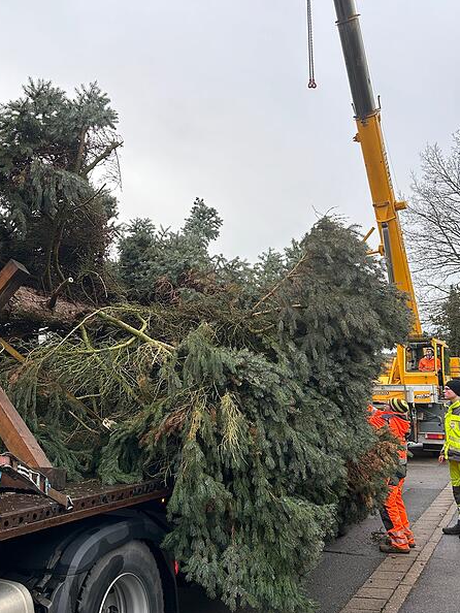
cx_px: 117
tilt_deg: +7.8
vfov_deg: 52.6
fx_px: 620
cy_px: 309
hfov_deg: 39.6
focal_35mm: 35
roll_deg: +0.5
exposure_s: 1/371
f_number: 1.5
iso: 50
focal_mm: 5.7
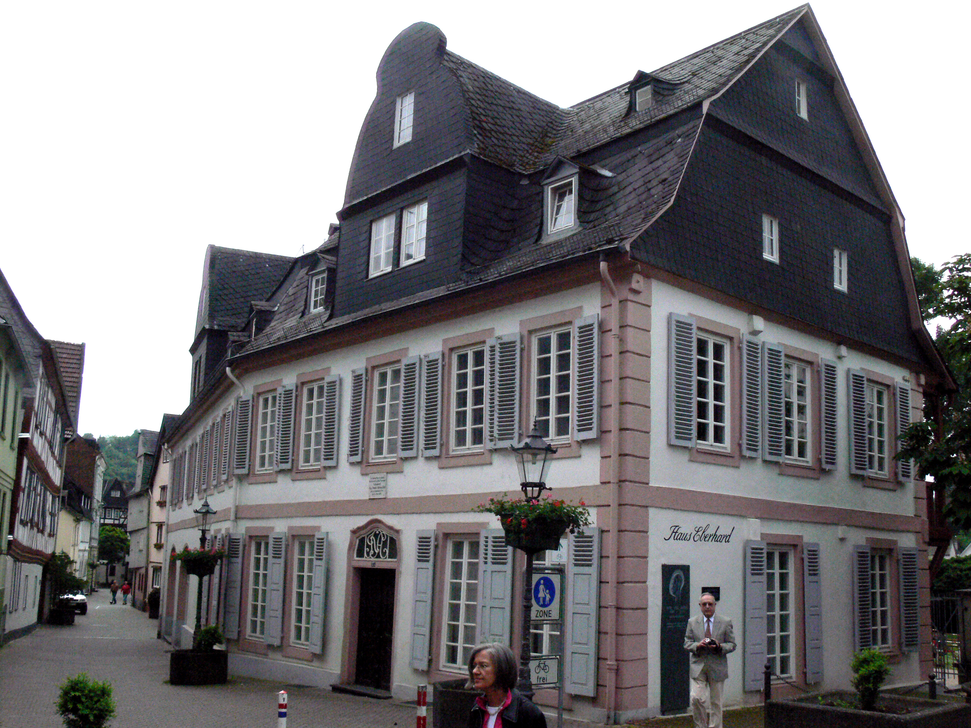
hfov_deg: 52.6
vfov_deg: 40.7
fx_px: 982
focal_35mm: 35
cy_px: 364
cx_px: 486
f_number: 7.1
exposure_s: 1/500
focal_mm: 7.4
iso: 400
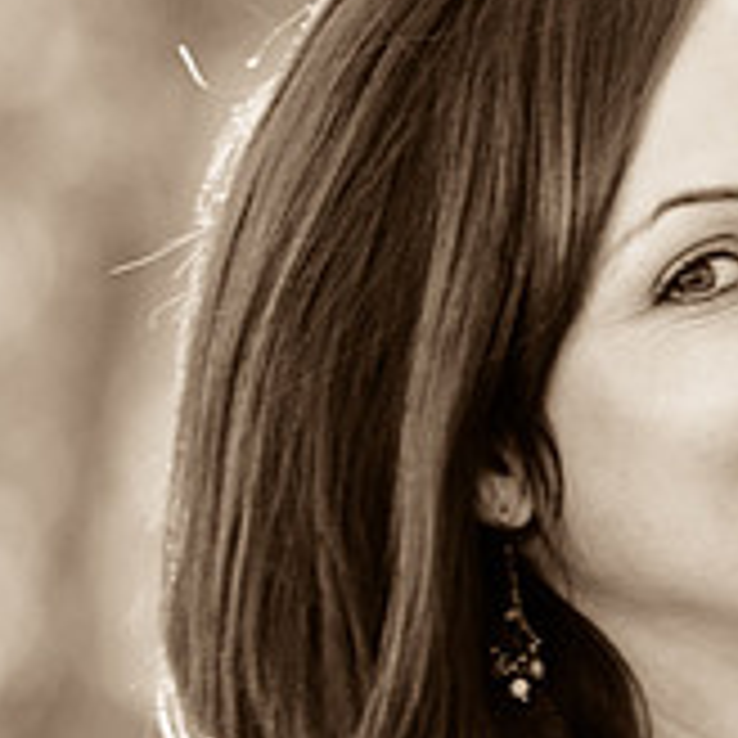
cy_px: 506
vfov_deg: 2.4
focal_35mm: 720
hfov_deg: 2.4
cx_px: 1184
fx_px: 17367
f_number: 3.5
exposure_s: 1/320
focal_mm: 160
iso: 500
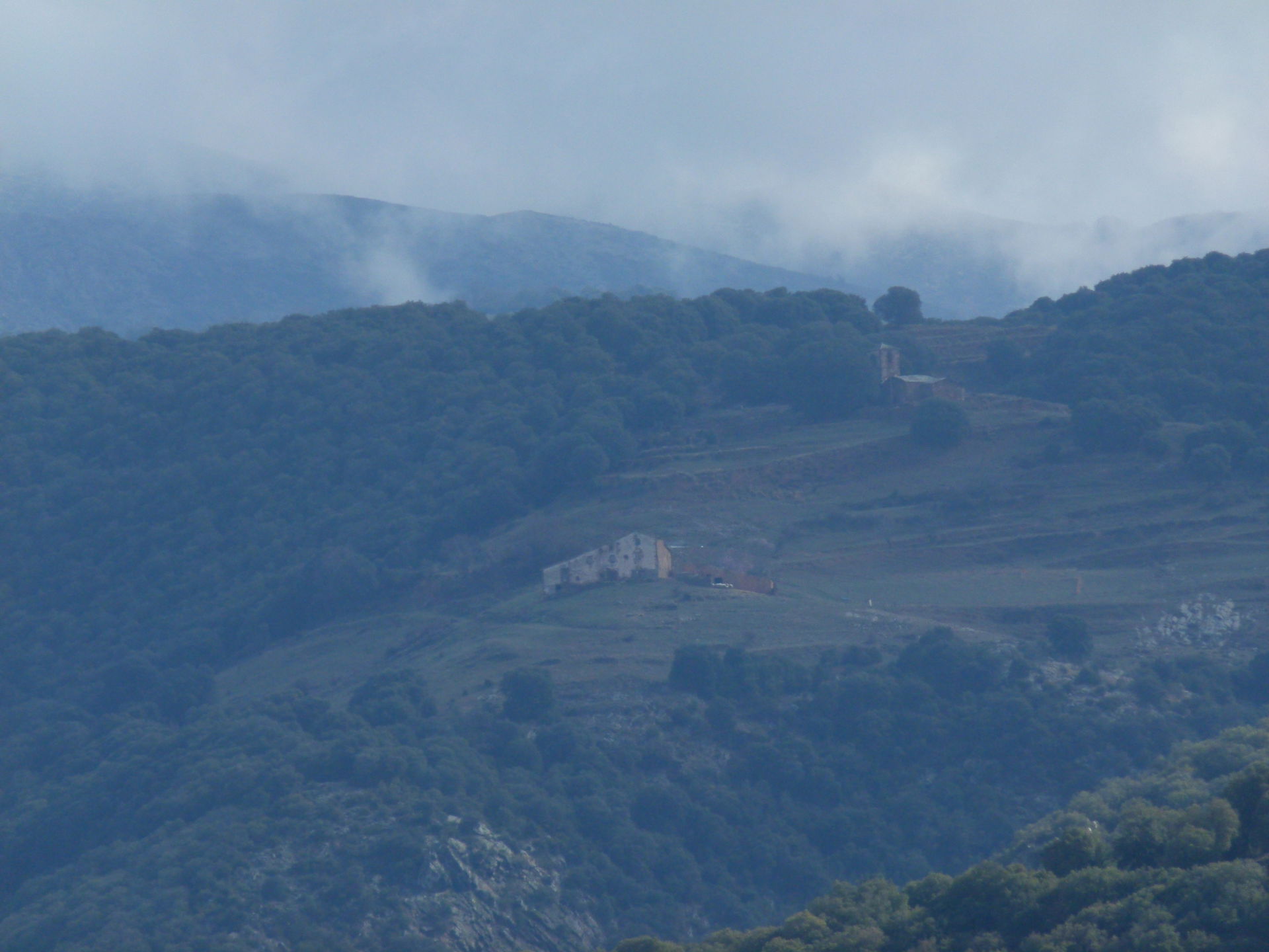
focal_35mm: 600
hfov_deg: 3.3
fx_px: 21996
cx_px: 634
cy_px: 476
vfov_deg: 2.5
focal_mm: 108
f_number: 5.2
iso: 100
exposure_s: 1/500
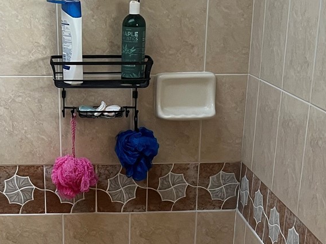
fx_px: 687
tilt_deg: -21.9
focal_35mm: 73
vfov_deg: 19.5
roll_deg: +0.0
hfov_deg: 26.5
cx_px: 106
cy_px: 251
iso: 125
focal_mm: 5.7
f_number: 1.5
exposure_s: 1/73
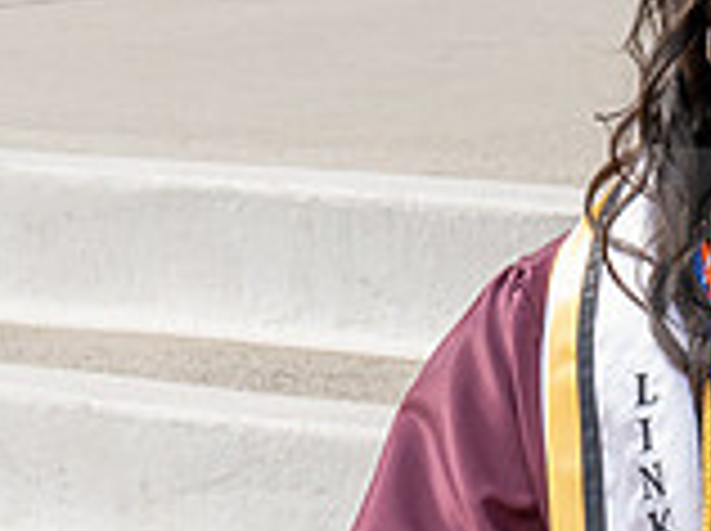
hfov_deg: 7.0
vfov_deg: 5.2
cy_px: 887
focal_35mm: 282
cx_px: 823
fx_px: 5783
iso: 200
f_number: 8
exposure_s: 1/200
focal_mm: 42
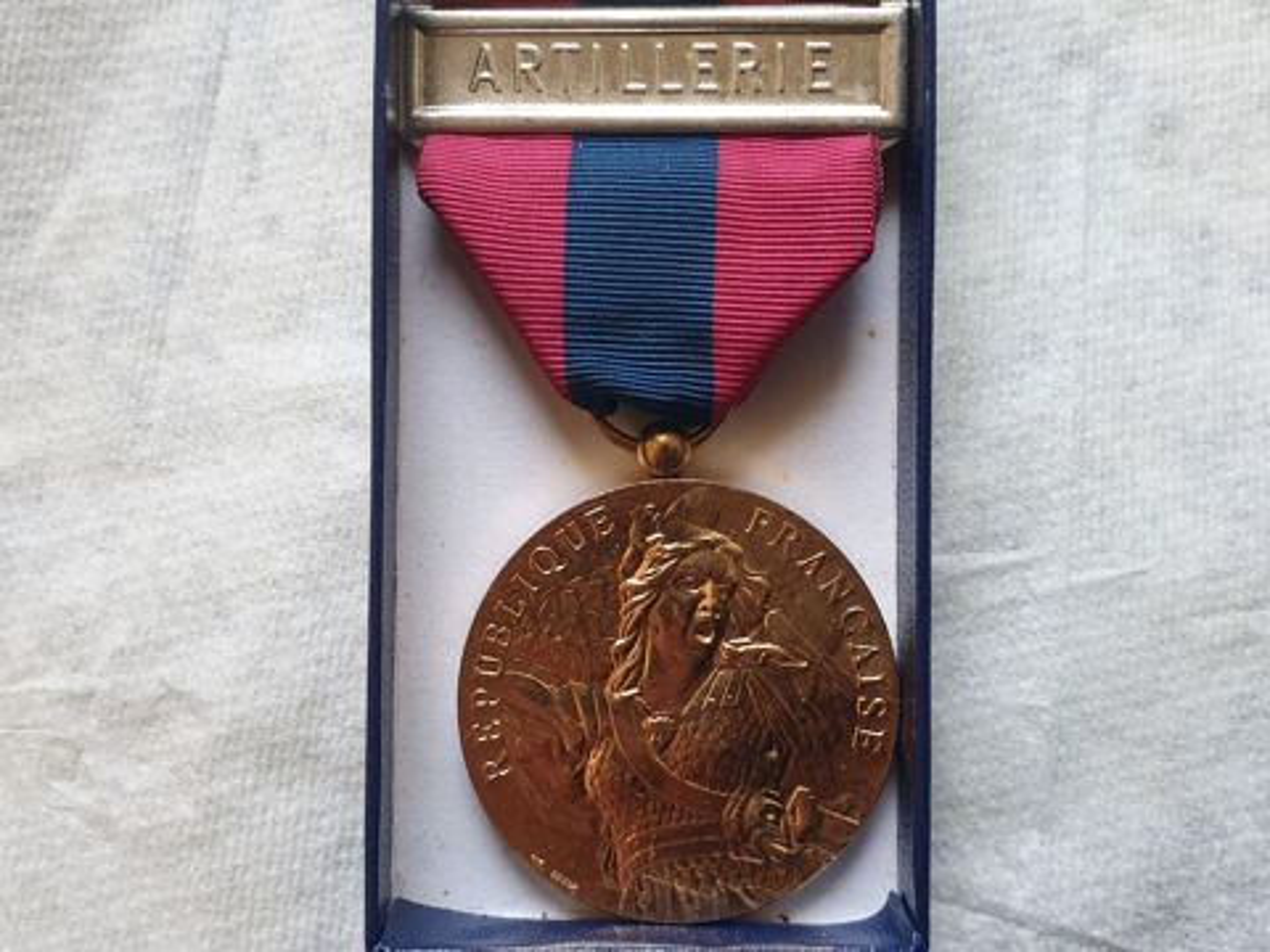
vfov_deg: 53.1
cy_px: 476
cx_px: 635
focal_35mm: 26
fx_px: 954
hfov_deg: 67.3
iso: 125
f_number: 2.4
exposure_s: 1/50
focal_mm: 4.3
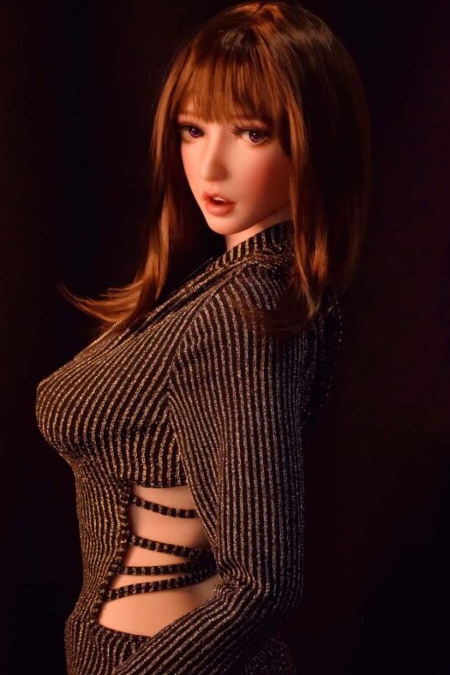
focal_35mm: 69
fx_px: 1285
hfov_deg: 19.9
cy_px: 334
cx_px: 223
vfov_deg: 29.5
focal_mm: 45
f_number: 5.6
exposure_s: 1/250
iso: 1250
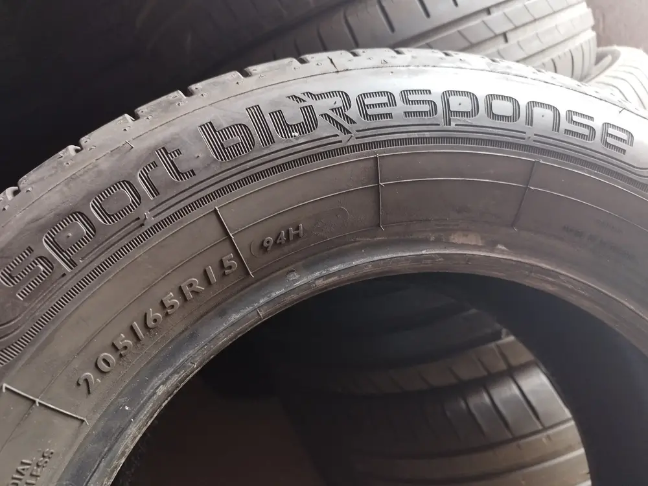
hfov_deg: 69.4
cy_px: 243
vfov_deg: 54.9
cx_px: 324
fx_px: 468
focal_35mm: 25
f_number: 1.89
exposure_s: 1/25
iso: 380
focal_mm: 5.95
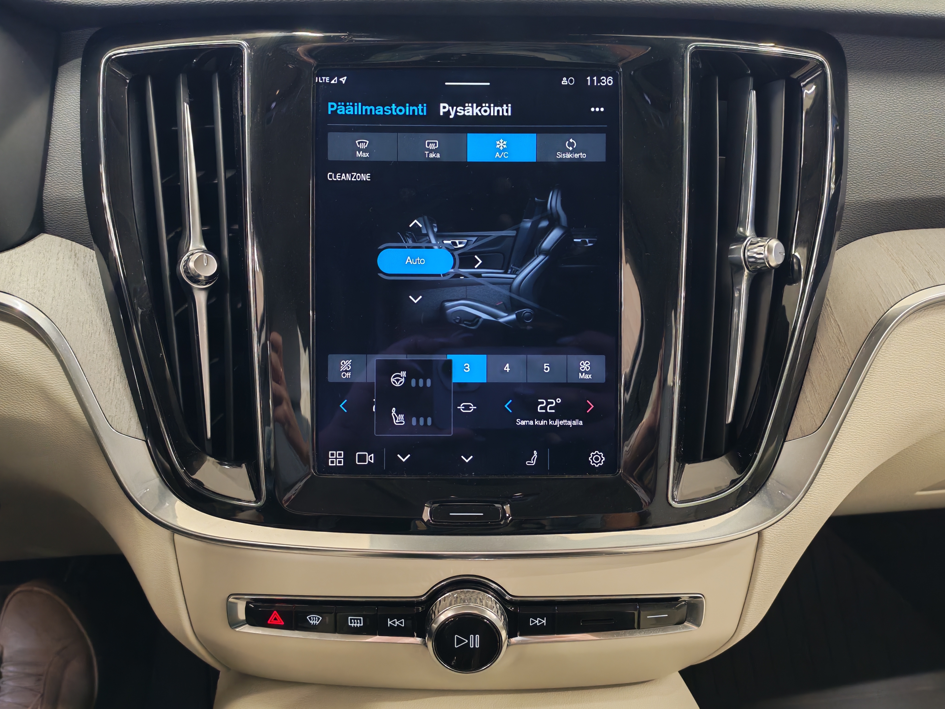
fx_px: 819
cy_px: 354
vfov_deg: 46.8
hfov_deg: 60.0
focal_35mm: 30
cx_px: 472
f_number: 1.9
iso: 1600
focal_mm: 6.12
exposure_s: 1/33
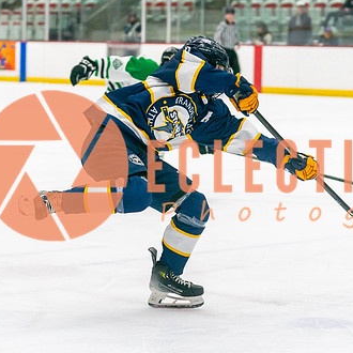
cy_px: 164
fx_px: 1661
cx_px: 163
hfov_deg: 12.1
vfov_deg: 12.1
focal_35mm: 144
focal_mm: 70
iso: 3200
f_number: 2.8
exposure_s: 1/1250
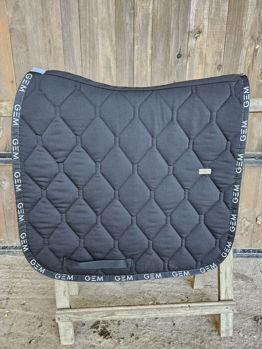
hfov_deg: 58.9
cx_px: 131
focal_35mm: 23
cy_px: 174
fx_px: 232
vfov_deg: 73.9
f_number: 1.8
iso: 400
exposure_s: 1/120
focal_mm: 5.4
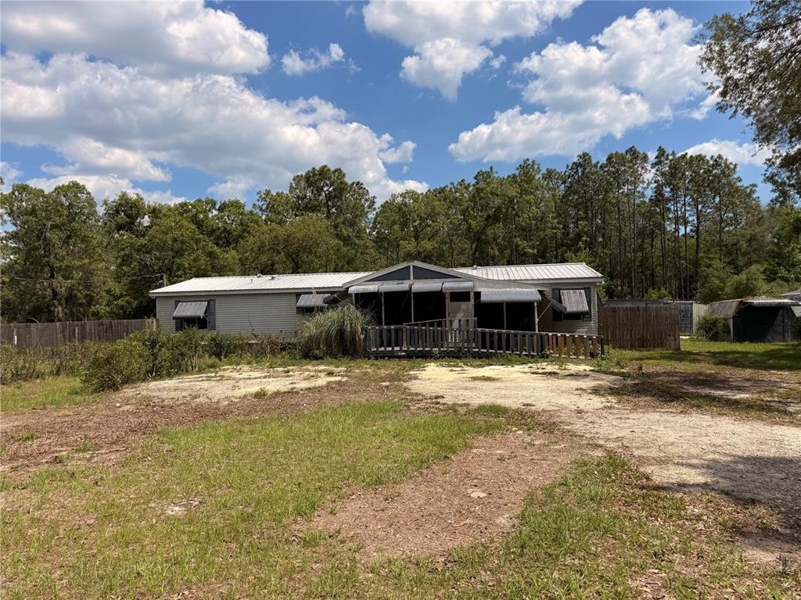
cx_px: 400
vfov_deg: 56.8
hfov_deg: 71.6
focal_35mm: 24
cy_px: 300
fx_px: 555
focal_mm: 6.76
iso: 80
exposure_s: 1/6173
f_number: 1.78
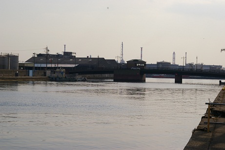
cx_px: 112
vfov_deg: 16.6
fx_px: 516
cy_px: 75
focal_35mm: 82
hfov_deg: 24.6
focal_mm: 55
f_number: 16
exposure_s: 1/500
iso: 200
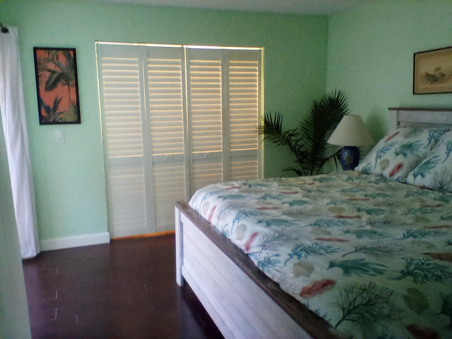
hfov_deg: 58.4
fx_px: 405
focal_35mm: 31
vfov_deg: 45.4
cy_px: 170
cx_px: 226
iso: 428
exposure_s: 1/17.1
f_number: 2.4
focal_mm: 2.38
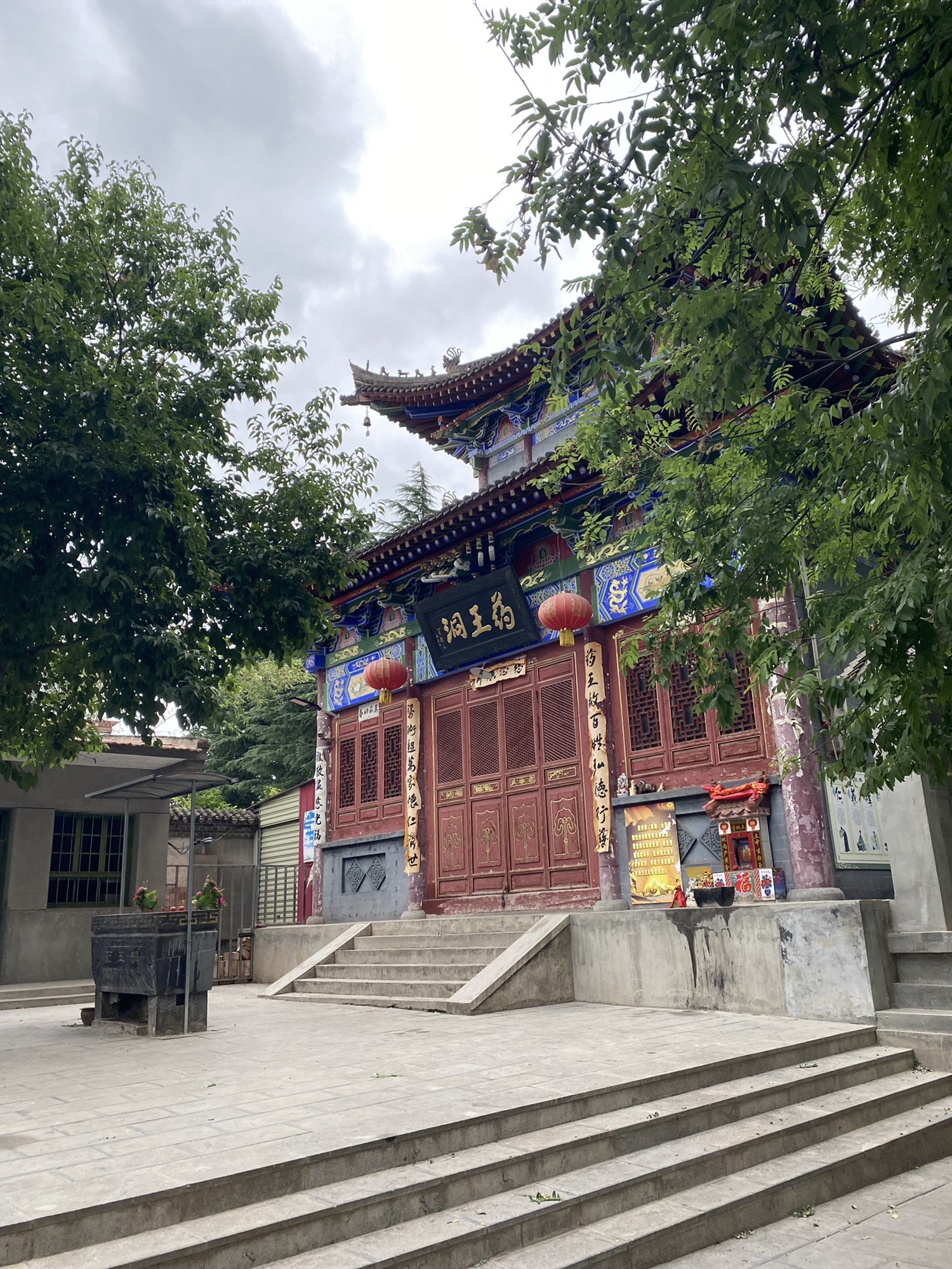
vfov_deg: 67.3
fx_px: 953
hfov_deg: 53.1
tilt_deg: +17.5
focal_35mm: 26
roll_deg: +2.9
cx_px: 476
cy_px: 634
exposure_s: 1/122
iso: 50
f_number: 1.8
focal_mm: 4.25
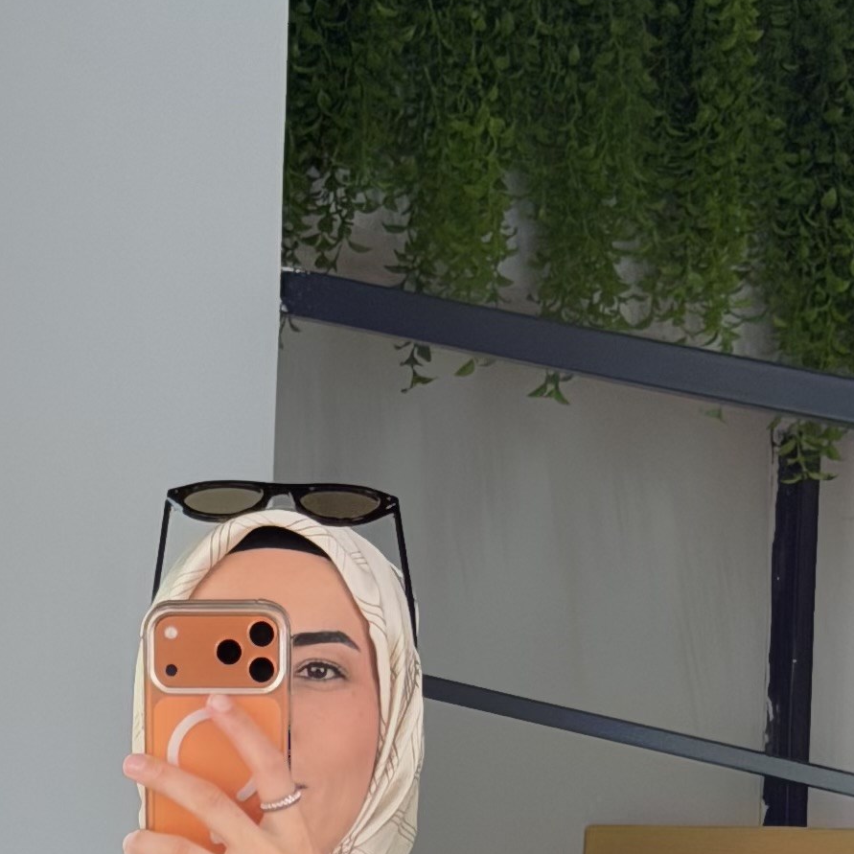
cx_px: 129
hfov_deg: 9.1
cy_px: 1646
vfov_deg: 8.7
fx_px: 5359
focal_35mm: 192
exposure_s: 1/198
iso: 100
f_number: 1.78
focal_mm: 6.76
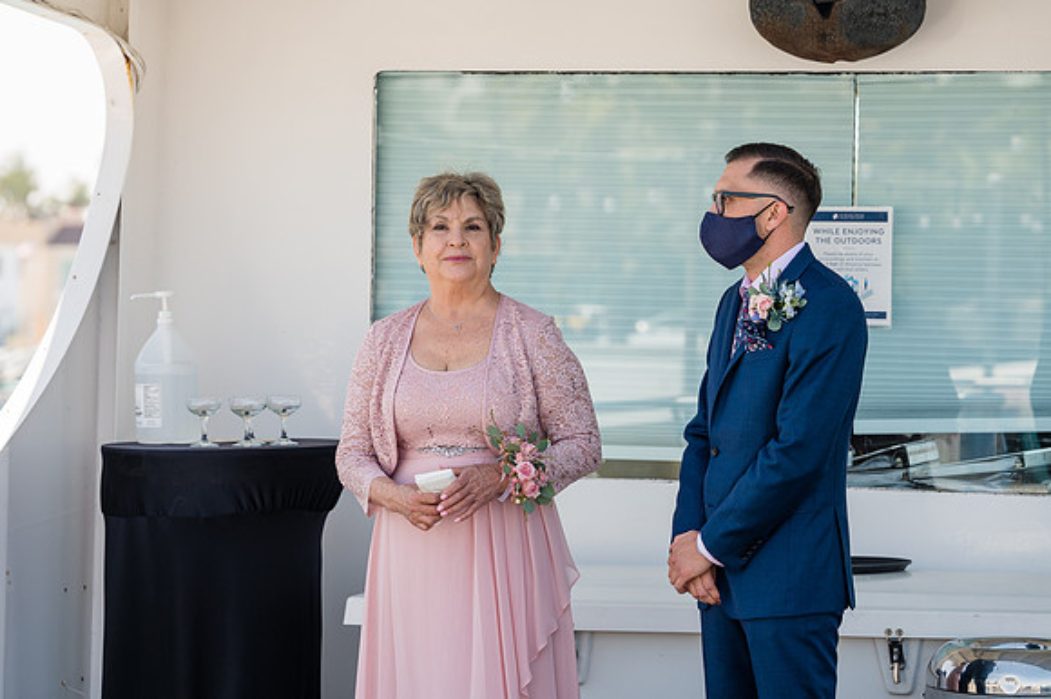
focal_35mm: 148
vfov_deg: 9.3
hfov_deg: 13.9
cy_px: 301
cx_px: 453
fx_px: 4316
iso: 160
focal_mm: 130
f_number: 4.5
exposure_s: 1/500
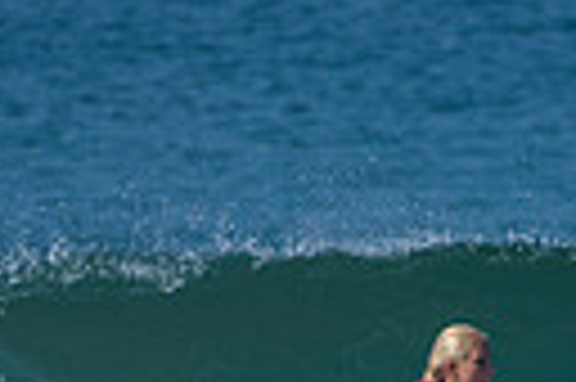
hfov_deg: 0.9
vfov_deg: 0.6
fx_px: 36178
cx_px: 338
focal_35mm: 2264
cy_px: 528
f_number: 5.6
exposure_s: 1/2000
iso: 140
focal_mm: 500
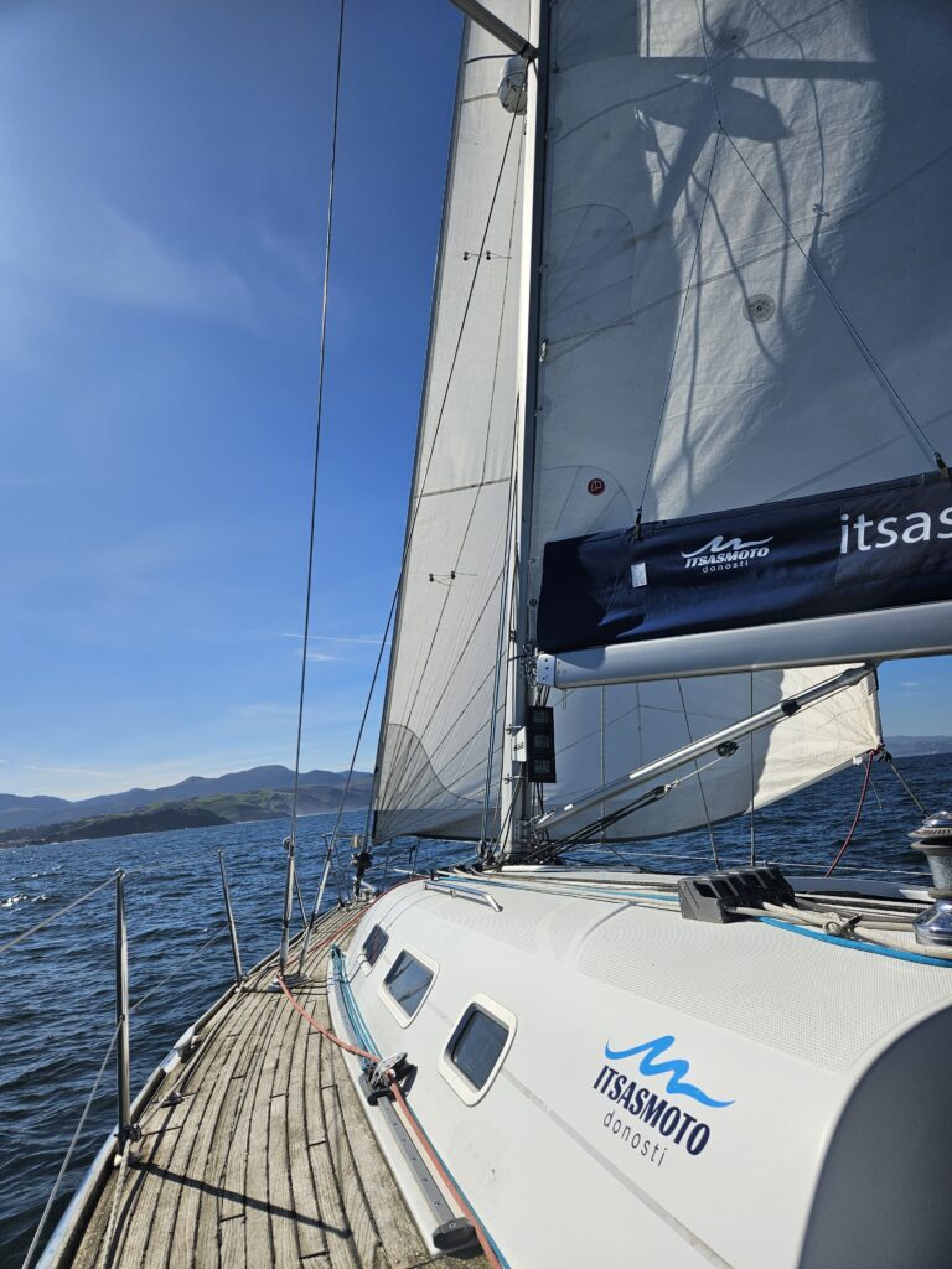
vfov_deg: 73.9
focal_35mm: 23
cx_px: 476
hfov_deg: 58.9
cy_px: 634
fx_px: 843
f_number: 1.8
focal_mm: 5.4
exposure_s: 1/4730
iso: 25
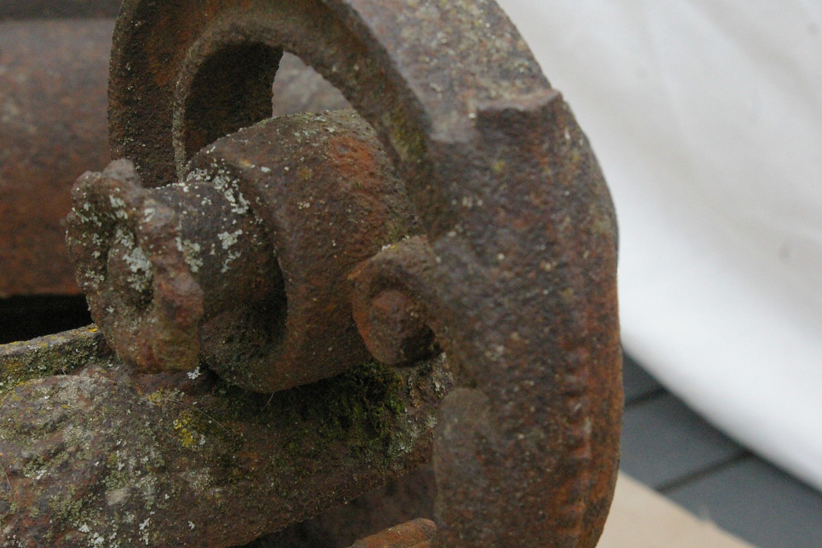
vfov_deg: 22.8
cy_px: 393
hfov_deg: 33.9
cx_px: 413
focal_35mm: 59
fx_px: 1347
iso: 1600
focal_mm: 26
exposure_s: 1/250
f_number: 8
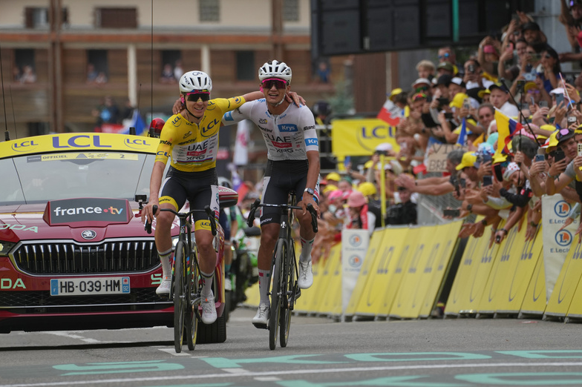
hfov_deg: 4.1
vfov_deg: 2.7
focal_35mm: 503
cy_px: 148
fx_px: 8128
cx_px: 238
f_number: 8
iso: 500
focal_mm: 385
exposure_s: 1/800
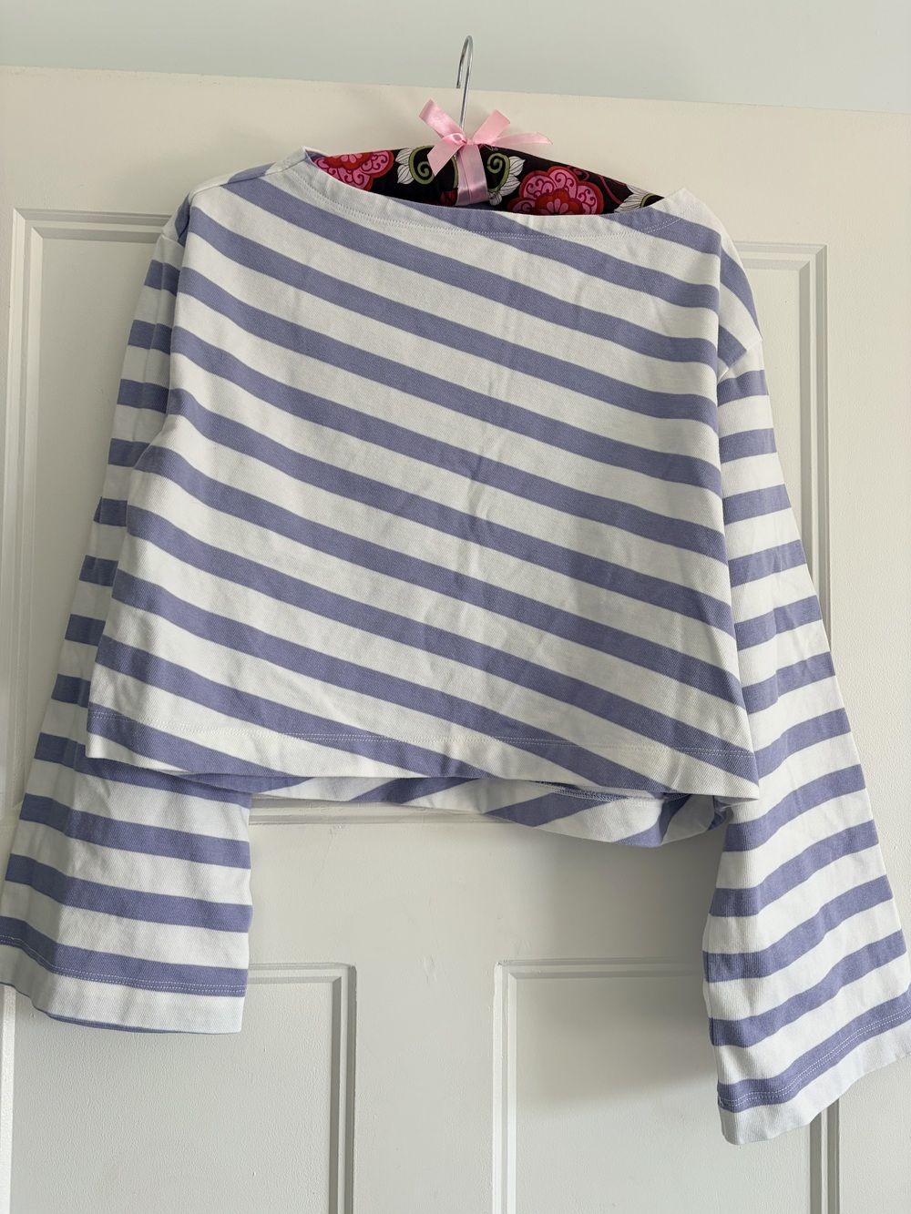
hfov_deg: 53.1
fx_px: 912
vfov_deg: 67.3
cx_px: 456
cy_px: 607
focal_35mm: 26
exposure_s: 1/165
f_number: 1.6
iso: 40
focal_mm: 5.96
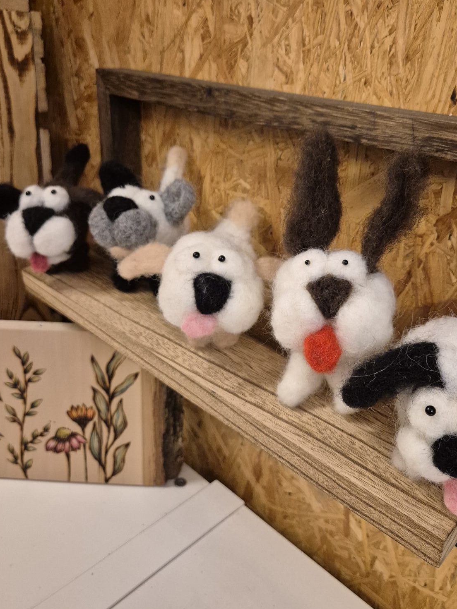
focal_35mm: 30
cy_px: 276
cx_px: 248
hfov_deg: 46.7
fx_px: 528
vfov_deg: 59.9
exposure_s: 1/100
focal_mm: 5.4
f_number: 1.8
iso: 1000
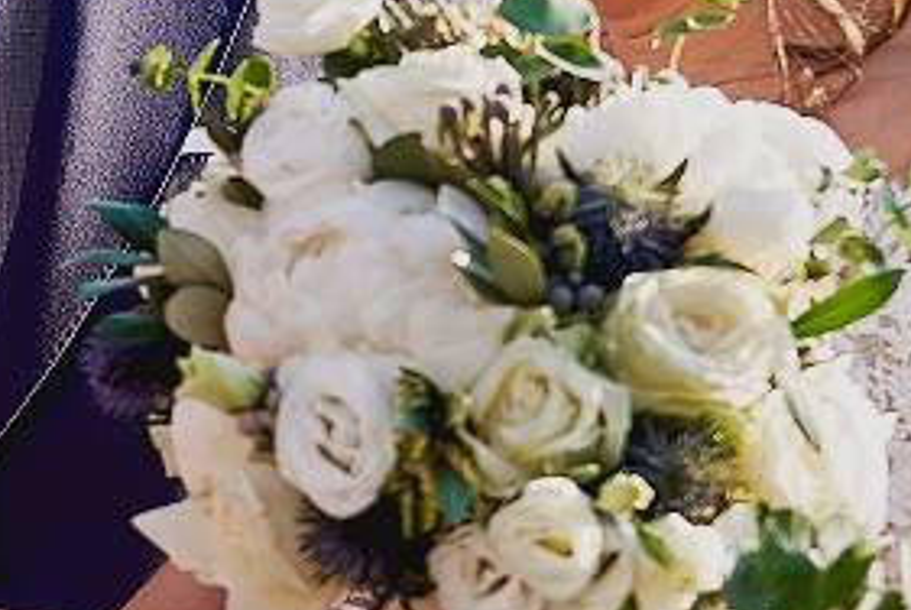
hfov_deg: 10.4
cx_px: -360
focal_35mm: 192
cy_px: 224
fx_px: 4864
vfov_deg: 7.2
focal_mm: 36
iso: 100
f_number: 5
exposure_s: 1/400
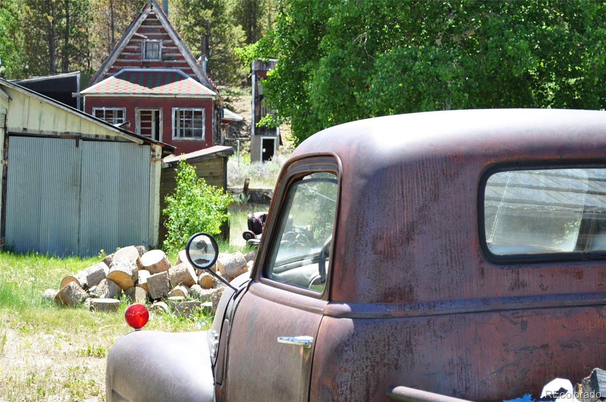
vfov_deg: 16.5
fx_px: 1387
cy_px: 201
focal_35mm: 82
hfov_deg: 24.7
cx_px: 303
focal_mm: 55
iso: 320
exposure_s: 1/250
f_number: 10
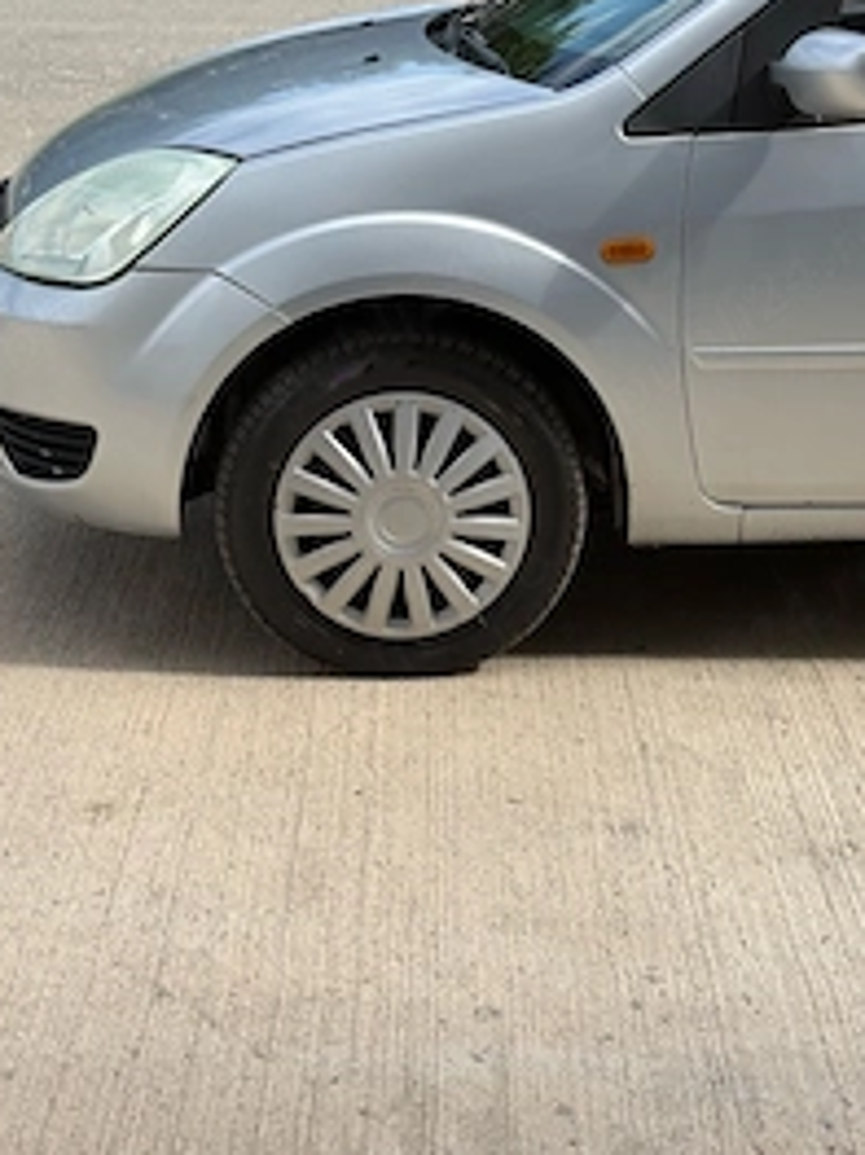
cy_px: 365
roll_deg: -0.6
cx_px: 496
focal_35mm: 79
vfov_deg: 24.6
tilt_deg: -16.3
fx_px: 2634
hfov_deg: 18.6
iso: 50
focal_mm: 5.96
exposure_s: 1/2141
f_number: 1.6
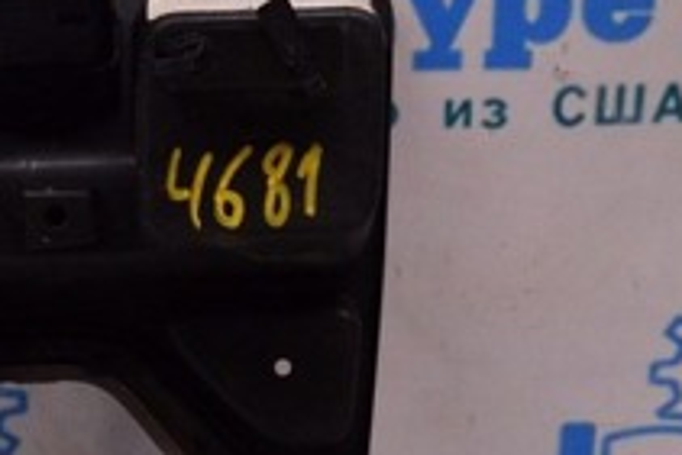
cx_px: 181
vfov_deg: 13.1
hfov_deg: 19.4
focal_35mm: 105
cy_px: 344
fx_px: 1981
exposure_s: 1/125
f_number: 8
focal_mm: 23
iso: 1600
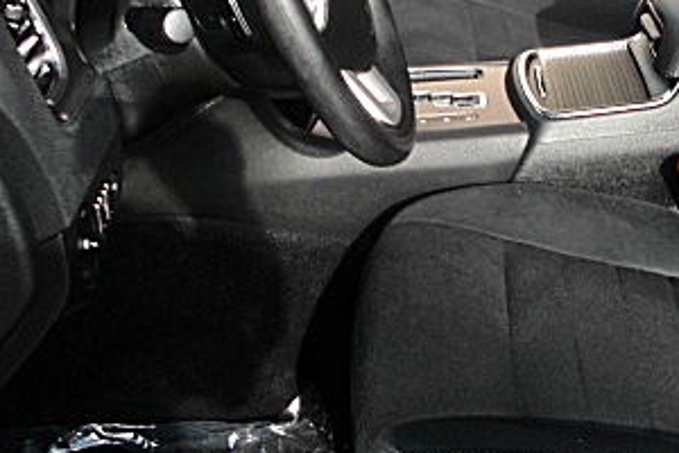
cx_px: 482
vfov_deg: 16.9
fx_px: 1509
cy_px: 86
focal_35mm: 80
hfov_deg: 25.2
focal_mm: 6.3
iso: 50
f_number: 2.8
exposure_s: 1/125
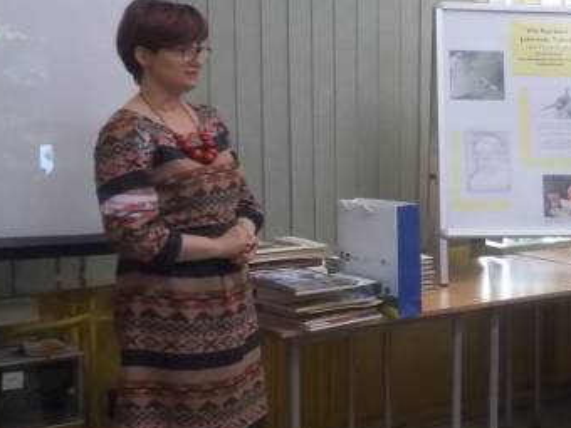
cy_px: 227
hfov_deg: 24.7
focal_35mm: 75
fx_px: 1237
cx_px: 579
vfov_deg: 19.6
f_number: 3.6
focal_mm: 6
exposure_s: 1/125
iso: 640
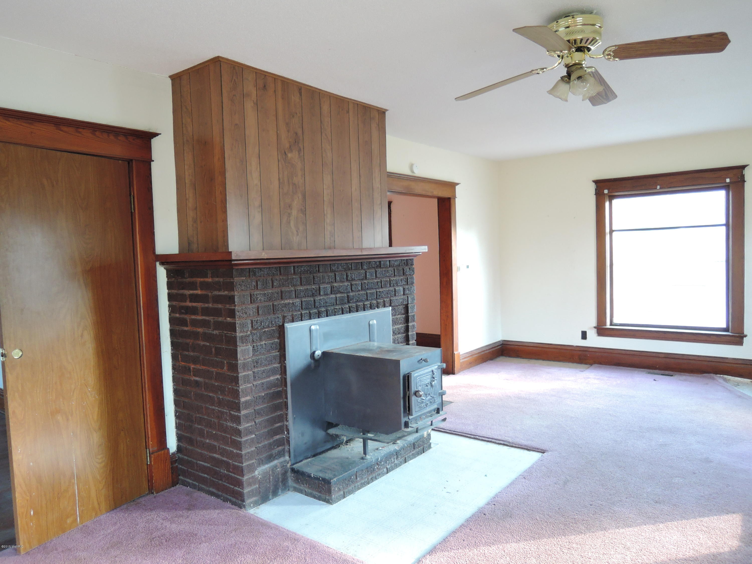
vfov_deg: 56.8
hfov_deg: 71.6
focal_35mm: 24
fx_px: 521
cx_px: 376
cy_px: 282
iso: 400
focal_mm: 5.1
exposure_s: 1/20
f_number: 1.8
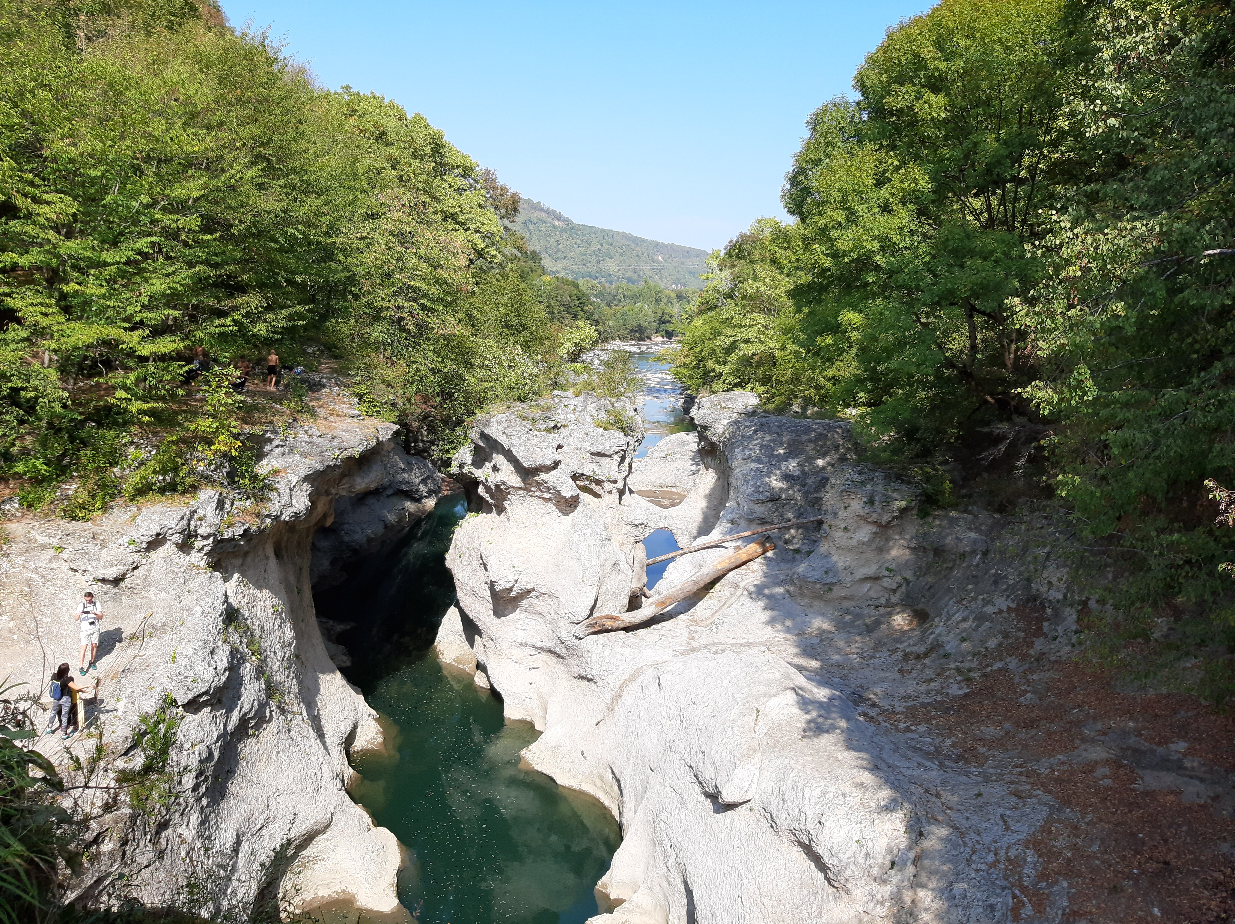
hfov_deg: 67.3
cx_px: 618
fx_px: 927
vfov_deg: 53.0
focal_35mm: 26
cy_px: 462
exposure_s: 1/936
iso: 40
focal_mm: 3.93
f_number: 1.7
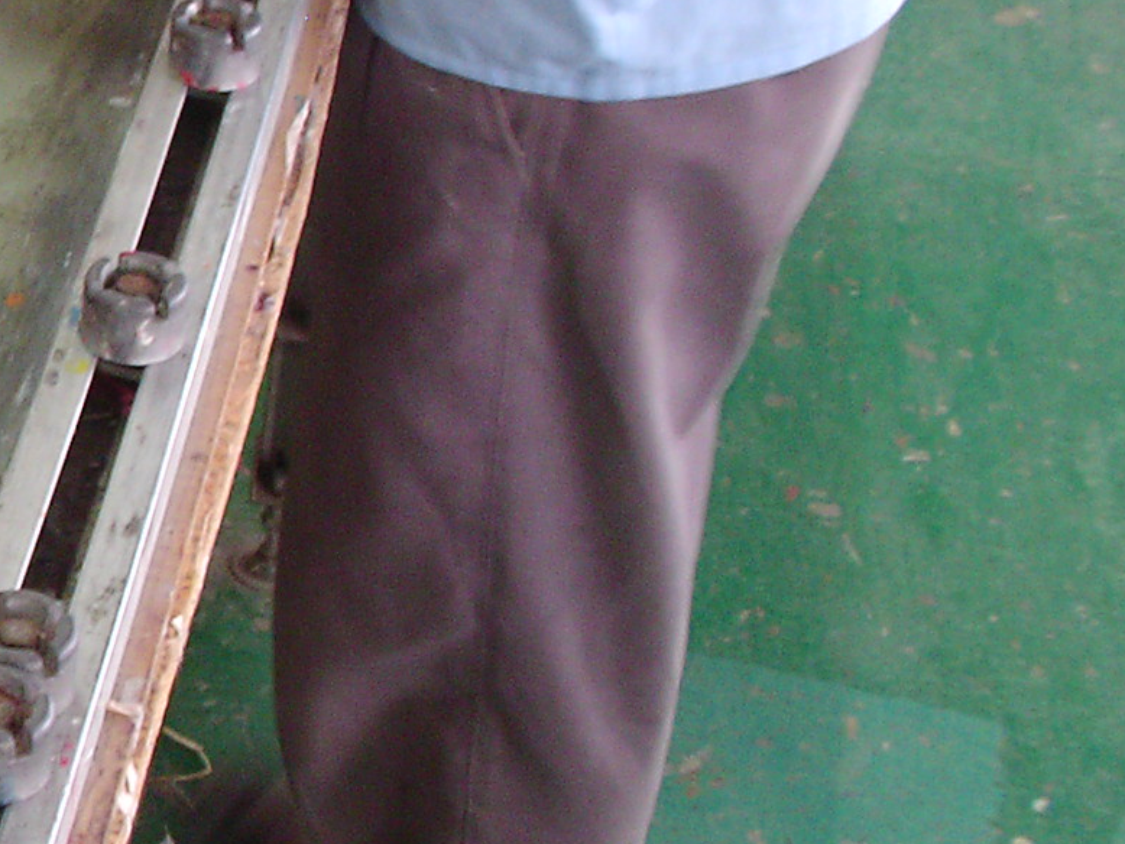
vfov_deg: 14.8
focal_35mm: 100
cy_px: 251
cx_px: -351
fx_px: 3251
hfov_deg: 18.3
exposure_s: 1/9
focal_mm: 5.8
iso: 100
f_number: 3.5
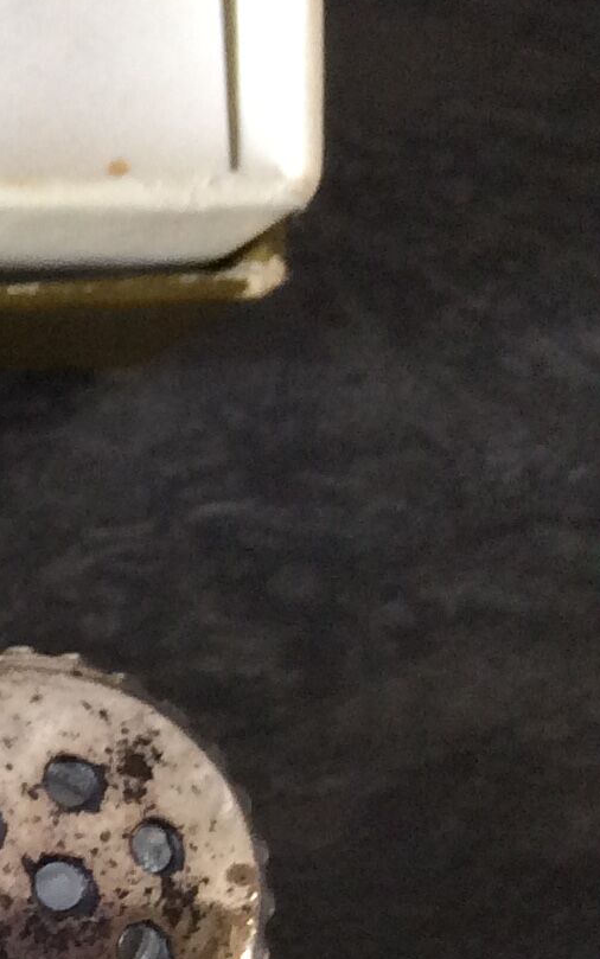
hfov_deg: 8.5
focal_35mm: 124
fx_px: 3242
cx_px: -1329
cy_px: 849
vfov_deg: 16.6
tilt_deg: -83.8
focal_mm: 4.15
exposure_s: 1/33
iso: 80
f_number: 2.2
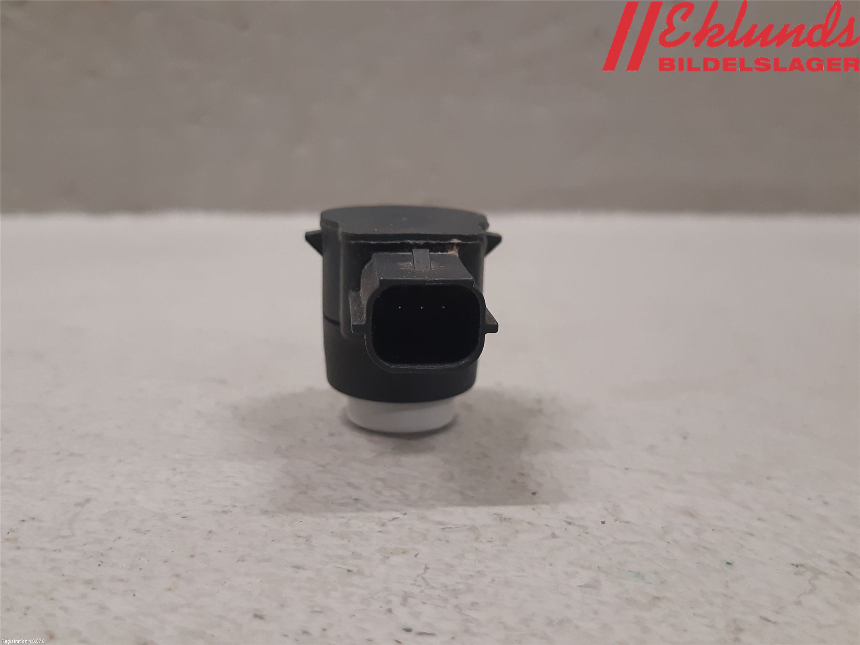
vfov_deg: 53.1
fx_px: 646
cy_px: 322
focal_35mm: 26
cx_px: 430
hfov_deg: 67.3
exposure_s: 1/50
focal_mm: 3.93
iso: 125
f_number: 1.7
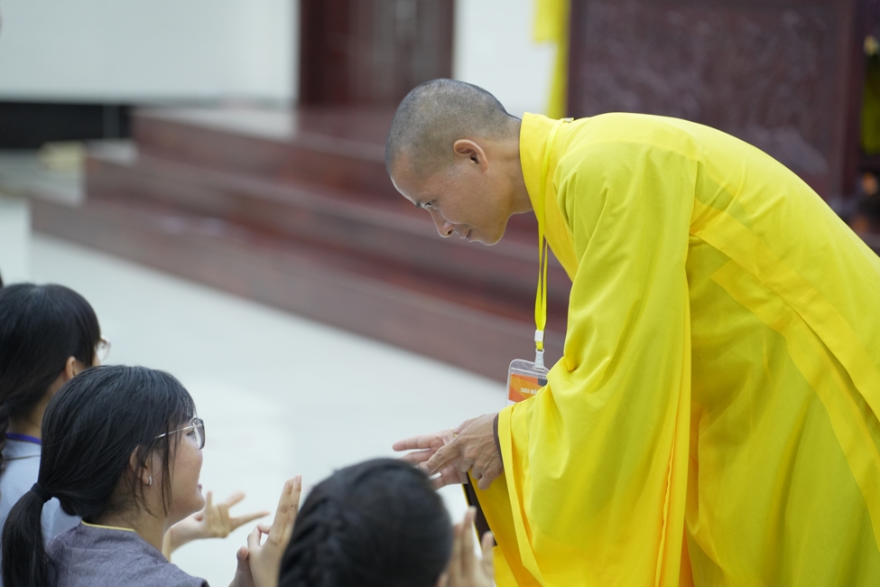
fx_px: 2615
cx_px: 440
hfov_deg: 19.1
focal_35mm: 107
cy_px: 294
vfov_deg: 12.8
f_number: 2.8
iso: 2500
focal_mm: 107
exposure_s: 1/125
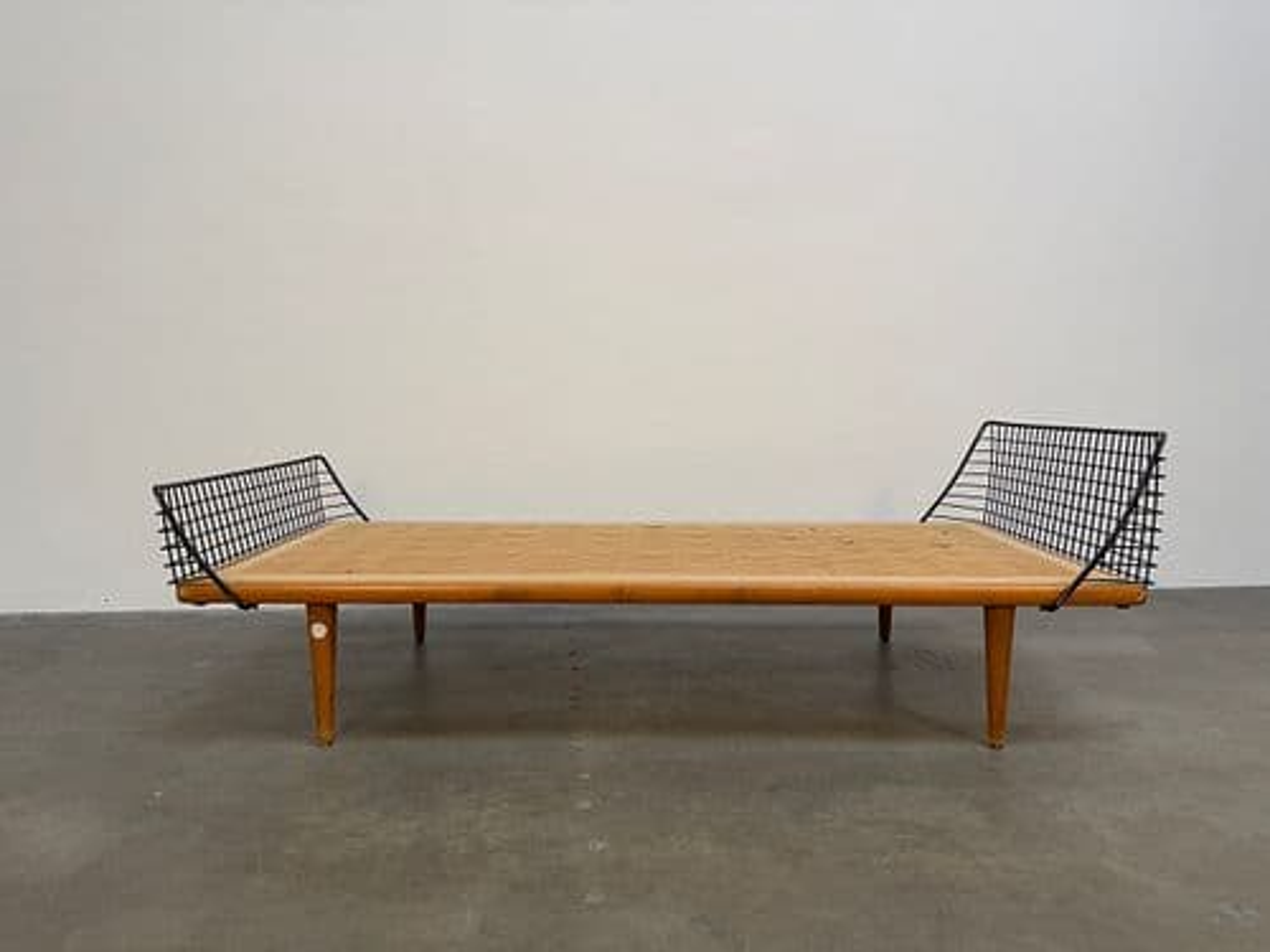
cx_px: 635
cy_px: 476
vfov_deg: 56.8
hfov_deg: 71.6
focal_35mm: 24
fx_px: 881
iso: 125
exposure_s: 1/120
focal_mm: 6.76
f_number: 1.78
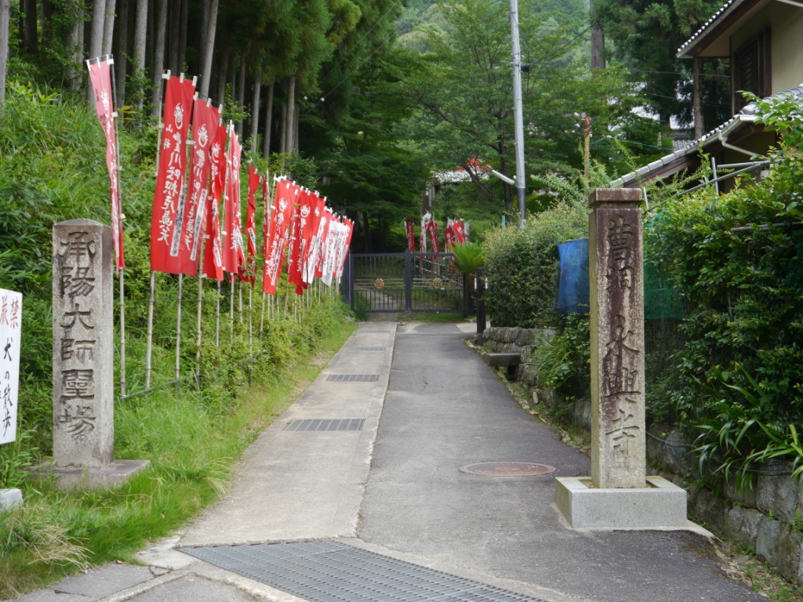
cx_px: 402
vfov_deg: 29.1
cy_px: 301
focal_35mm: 50
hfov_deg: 38.2
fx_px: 1160
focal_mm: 25
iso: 160
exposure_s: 1/100
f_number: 5
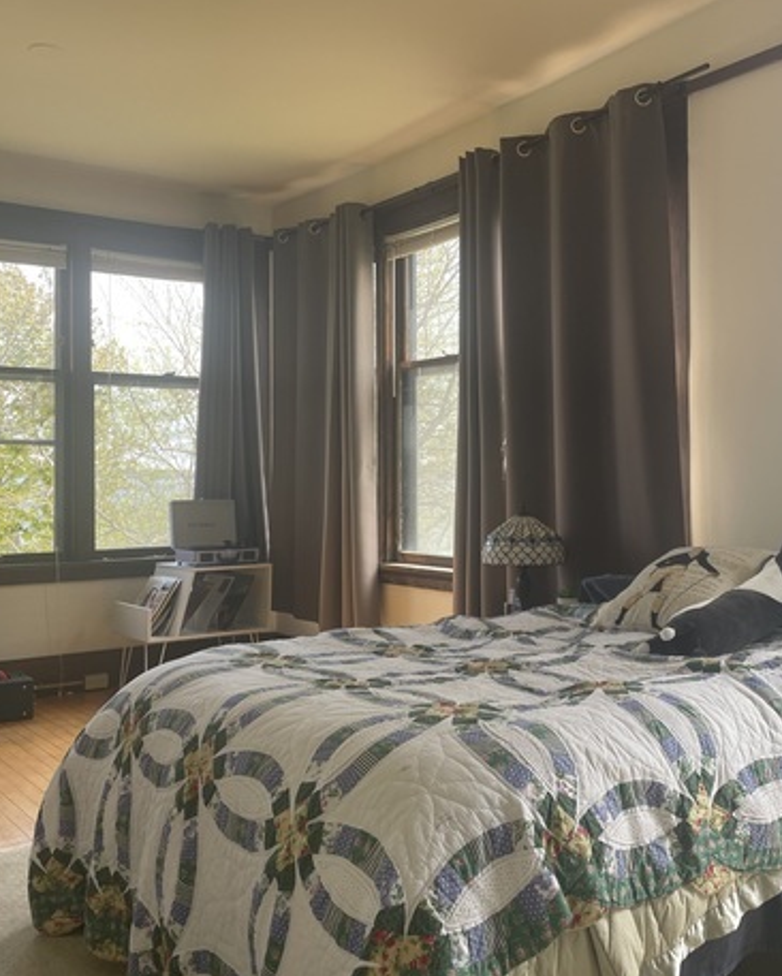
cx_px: 473
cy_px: 470
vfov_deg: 49.1
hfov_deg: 40.0
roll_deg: -0.3
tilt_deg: +1.1
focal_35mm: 37
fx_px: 1070
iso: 32
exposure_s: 1/186
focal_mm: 4.2
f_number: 1.6
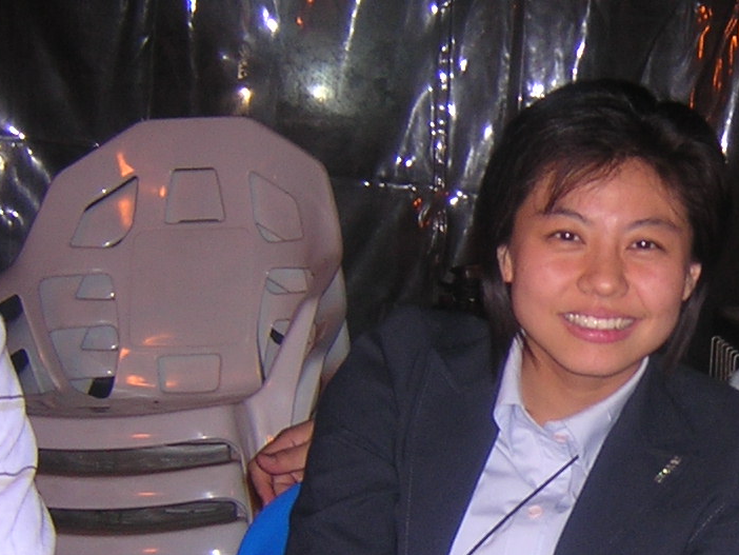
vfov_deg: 17.9
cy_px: 388
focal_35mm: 82
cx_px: 776
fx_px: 1751
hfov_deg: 22.7
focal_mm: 4.7
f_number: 2.6
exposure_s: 1/60.1
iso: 120
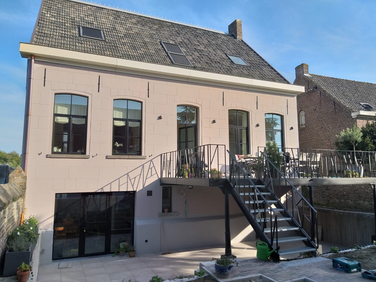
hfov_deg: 67.3
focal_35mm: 26
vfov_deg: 53.1
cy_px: 141
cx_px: 188
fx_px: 282
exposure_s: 1/1409
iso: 40
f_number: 1.7
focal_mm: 3.93
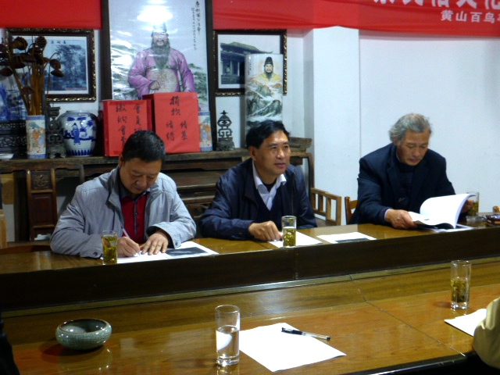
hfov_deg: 37.5
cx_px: 250
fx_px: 737
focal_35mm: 51
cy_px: 188
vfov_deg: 28.6
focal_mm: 9
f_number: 4.4
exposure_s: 1/5
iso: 400
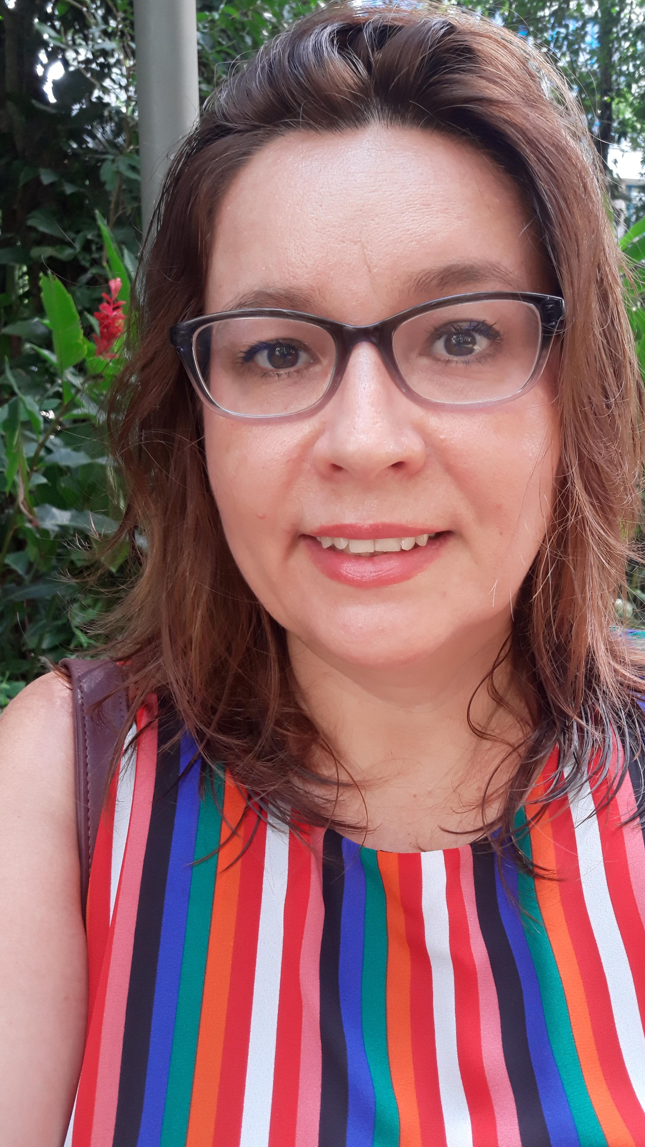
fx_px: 943
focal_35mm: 31
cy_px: 568
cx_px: 373
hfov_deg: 37.7
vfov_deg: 62.6
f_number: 1.9
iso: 40
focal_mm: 3.34
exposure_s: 1/60
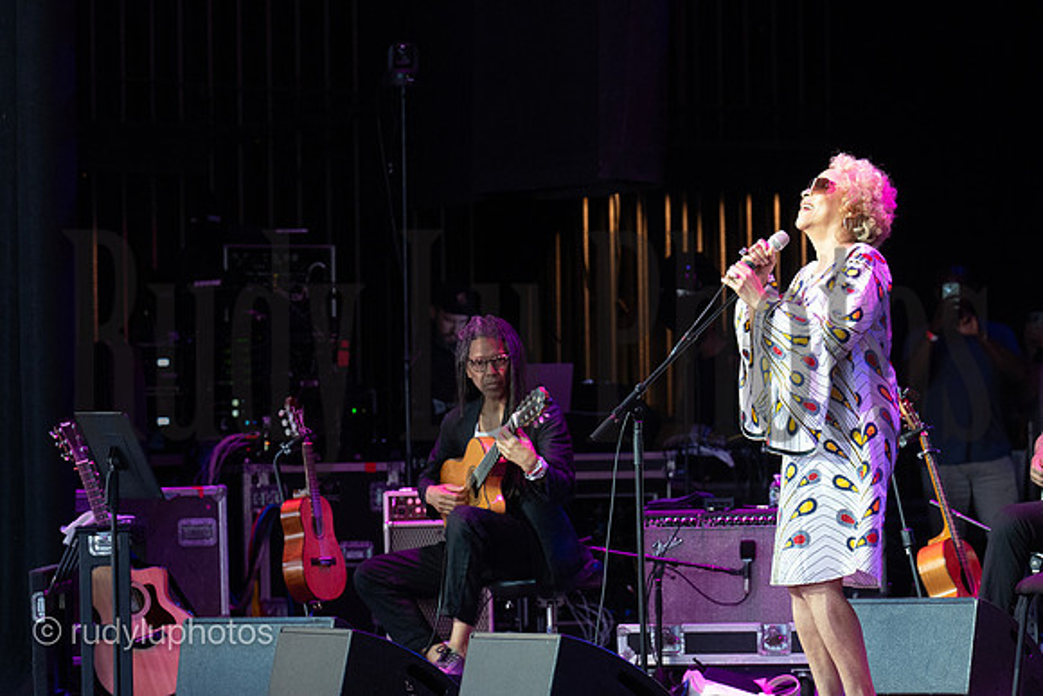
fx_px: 6955
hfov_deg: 8.6
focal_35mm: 240
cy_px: 348
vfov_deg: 5.7
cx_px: 522
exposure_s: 1/160
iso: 3200
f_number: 5.6
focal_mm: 160
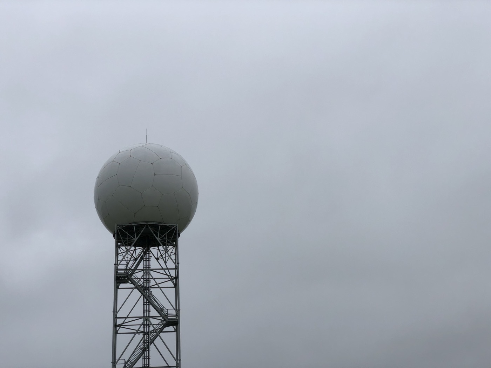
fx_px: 738
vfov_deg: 28.0
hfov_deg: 36.8
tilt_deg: +24.7
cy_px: 184
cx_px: 246
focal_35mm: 52
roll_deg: +4.2
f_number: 2.4
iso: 16
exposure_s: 1/592
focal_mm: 6
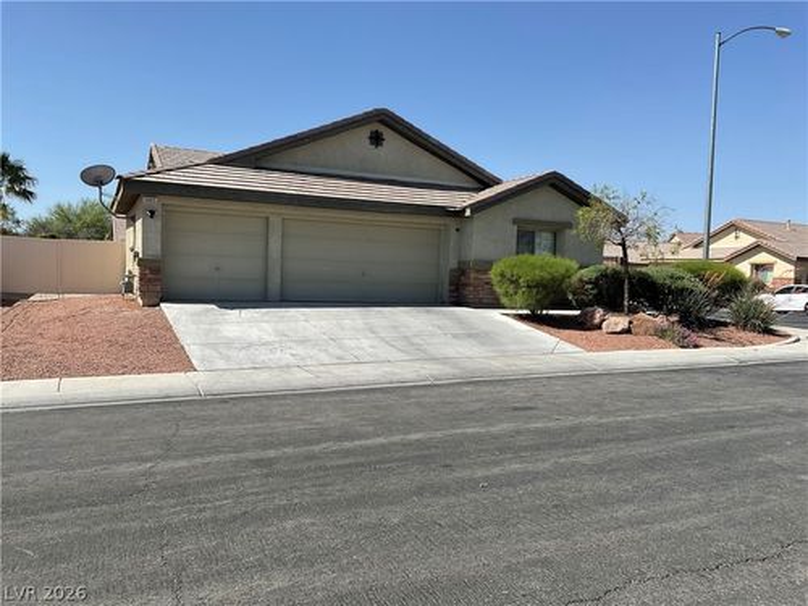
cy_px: 303
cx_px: 404
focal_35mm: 29
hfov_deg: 61.7
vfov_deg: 48.2
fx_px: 677
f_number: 1.8
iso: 16
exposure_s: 1/2227
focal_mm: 3
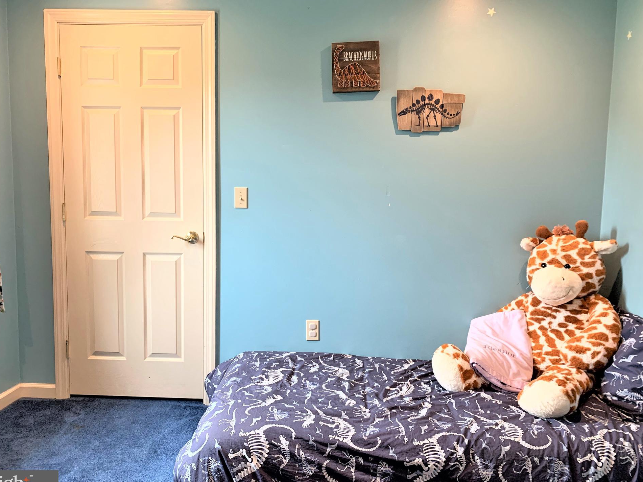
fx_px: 520
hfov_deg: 63.5
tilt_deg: -5.3
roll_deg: -1.6
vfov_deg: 49.7
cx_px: 320
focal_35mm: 28
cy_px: 238
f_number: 1.8
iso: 200
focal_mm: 4.25
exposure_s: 1/60
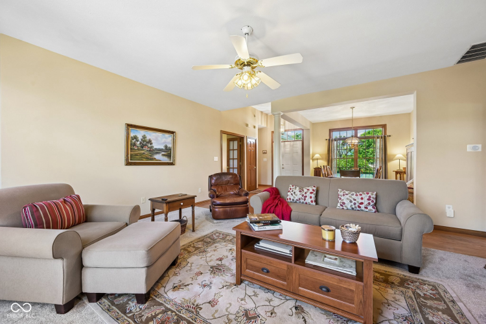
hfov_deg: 104.3
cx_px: 243
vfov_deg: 81.2
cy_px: 162
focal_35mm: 14
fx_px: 189
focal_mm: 14
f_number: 8
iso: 360
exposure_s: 1/15
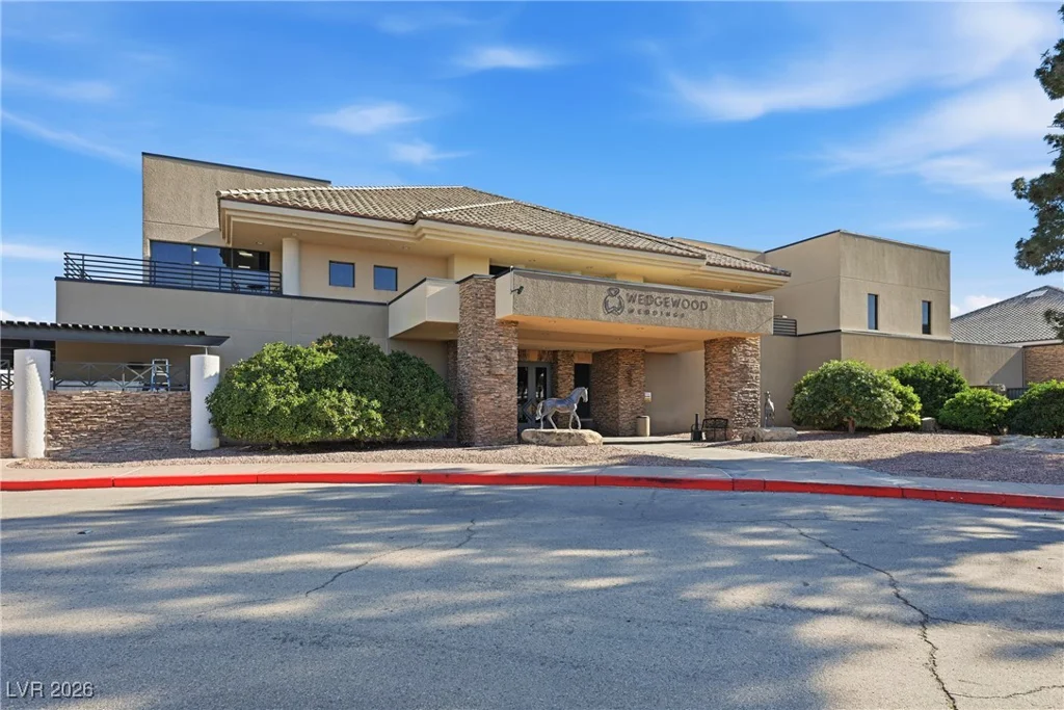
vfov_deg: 63.2
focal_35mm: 20
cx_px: 532
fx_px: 576
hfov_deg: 85.4
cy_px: 355
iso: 200
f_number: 9
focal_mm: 19.5
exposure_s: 1/1250
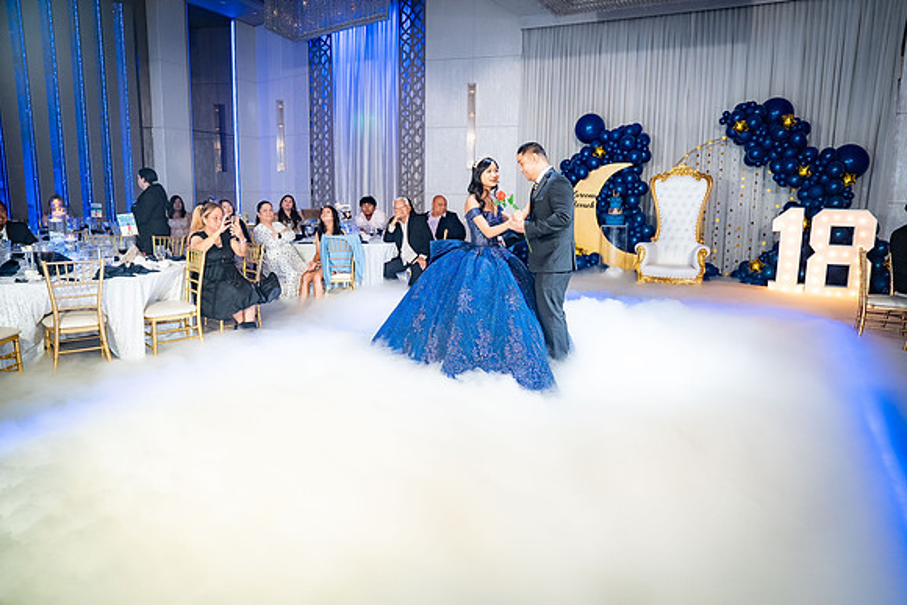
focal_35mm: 24
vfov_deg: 53.2
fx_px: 605
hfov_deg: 73.7
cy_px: 302
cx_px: 454
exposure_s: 1/160
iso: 800
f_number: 4
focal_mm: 24
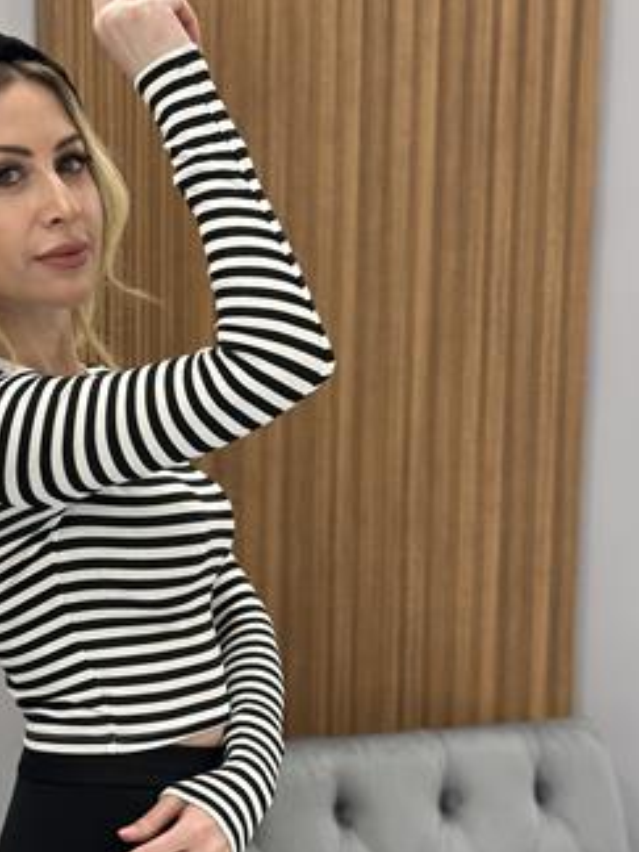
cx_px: 155
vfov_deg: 25.2
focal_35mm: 77
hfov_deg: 19.0
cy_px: 576
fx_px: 1895
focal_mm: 6.86
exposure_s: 1/100
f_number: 1.78
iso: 125
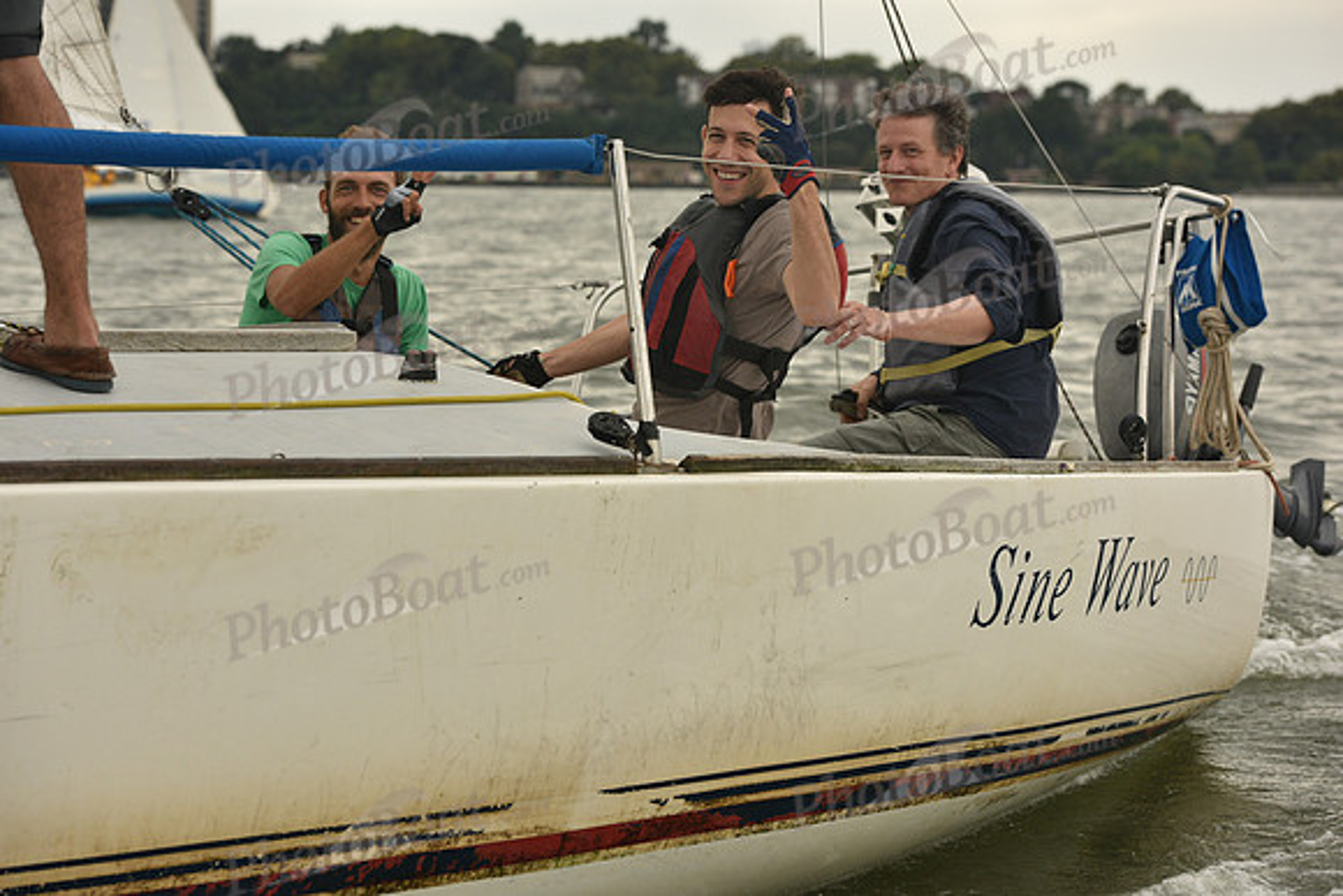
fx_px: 3209
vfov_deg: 15.9
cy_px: 448
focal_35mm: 86
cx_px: 672
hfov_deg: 23.6
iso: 320
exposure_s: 1/1600
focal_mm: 86
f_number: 5.6
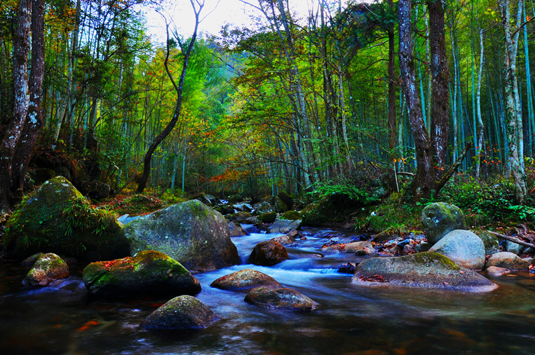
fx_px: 401
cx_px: 268
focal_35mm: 27
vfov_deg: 47.8
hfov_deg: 67.5
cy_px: 178
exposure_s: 1.3
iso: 200
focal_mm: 18
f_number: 22
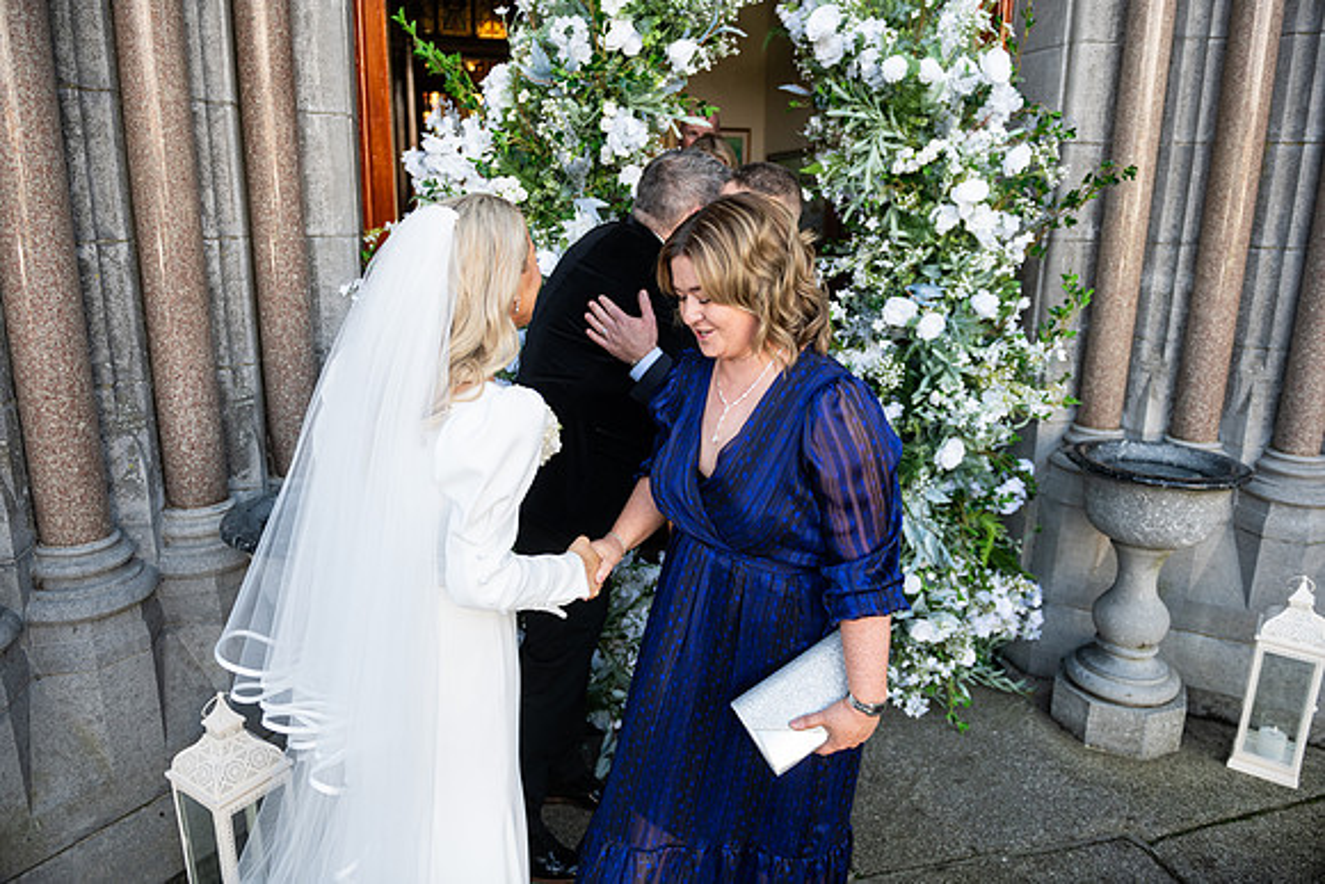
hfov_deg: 73.7
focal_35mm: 24
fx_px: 883
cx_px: 662
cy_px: 442
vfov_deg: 53.2
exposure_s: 1/400
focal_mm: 24
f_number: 3.5
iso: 320
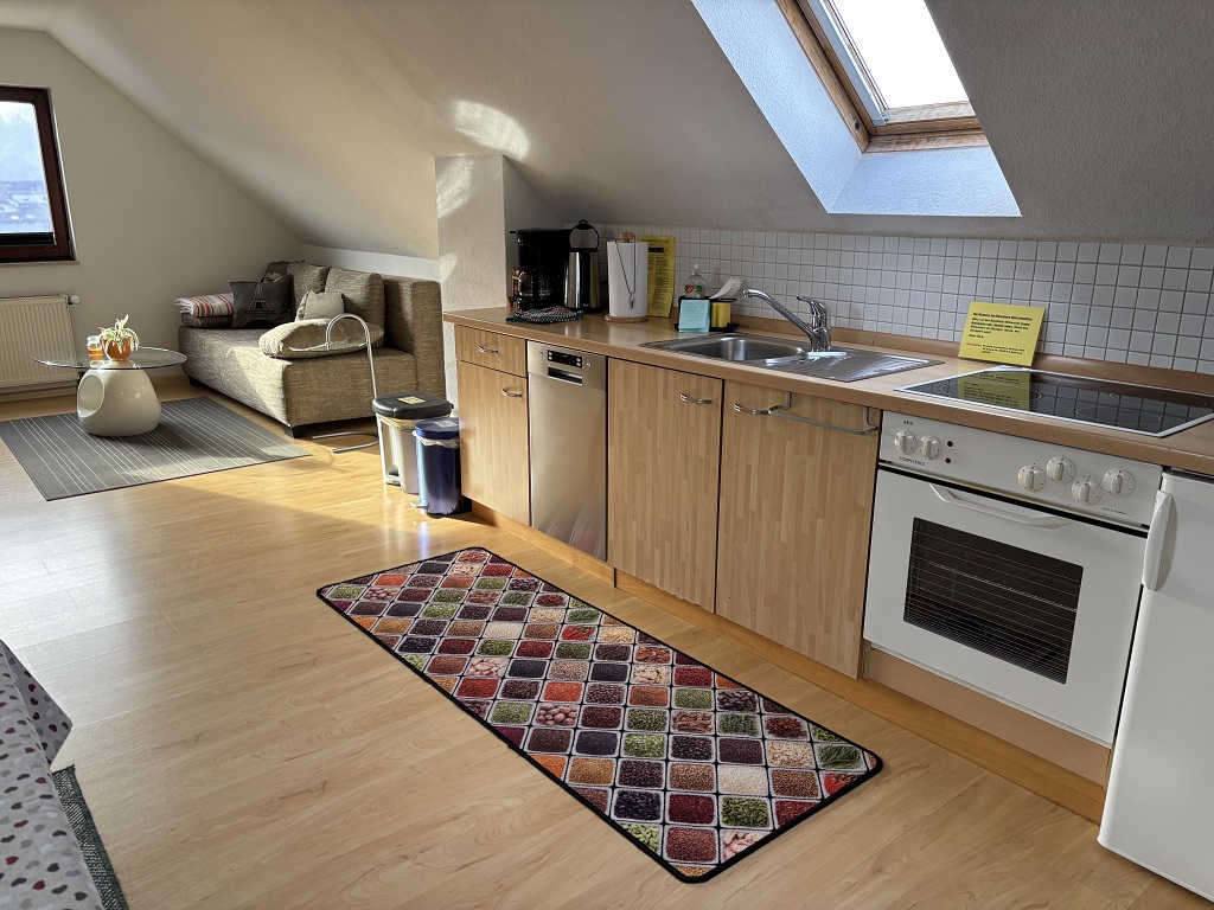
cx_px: 607
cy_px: 455
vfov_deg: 53.1
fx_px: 912
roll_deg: +0.8
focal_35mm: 26
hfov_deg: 67.3
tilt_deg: -14.7
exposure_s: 1/121
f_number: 1.6
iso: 80
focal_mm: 5.96
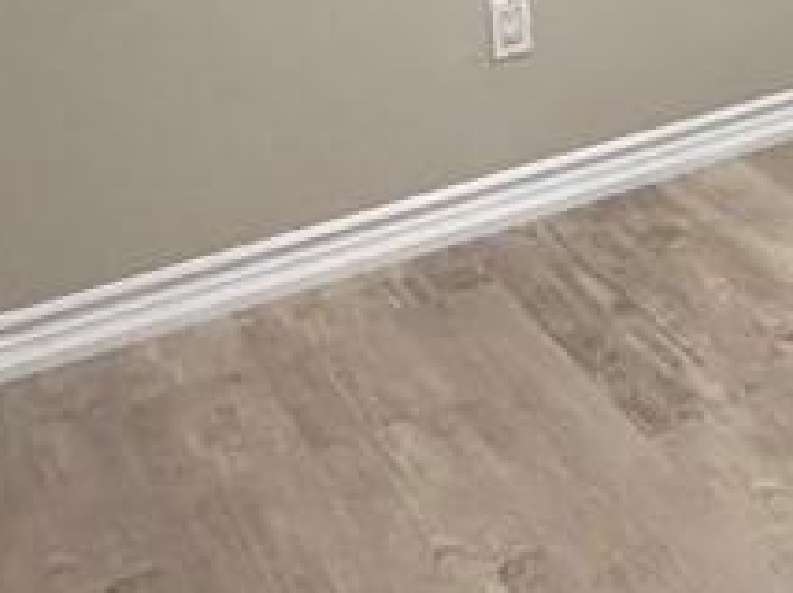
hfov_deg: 23.7
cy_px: -374
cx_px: 1160
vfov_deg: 18.5
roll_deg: +1.2
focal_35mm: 67
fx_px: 1533
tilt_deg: -3.5
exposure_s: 1/60
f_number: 2.2
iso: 640
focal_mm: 2.22
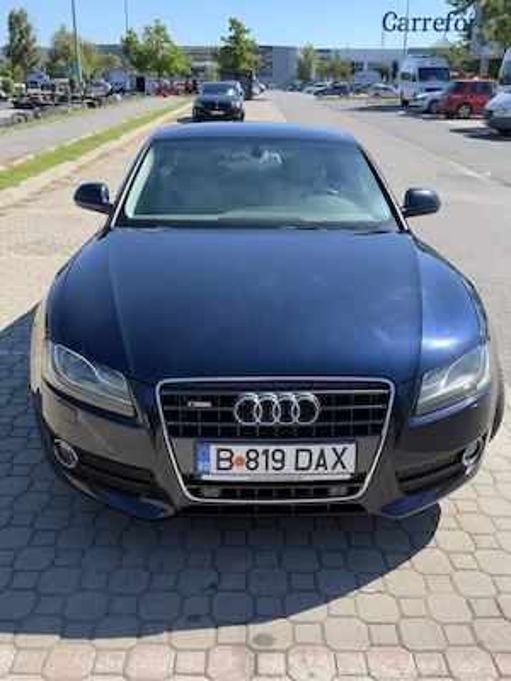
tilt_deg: -20.7
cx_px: 256
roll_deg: -0.2
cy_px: 340
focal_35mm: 35
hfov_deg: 40.7
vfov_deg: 52.6
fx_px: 689
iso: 80
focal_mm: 6.76
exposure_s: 1/2217
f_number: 1.78
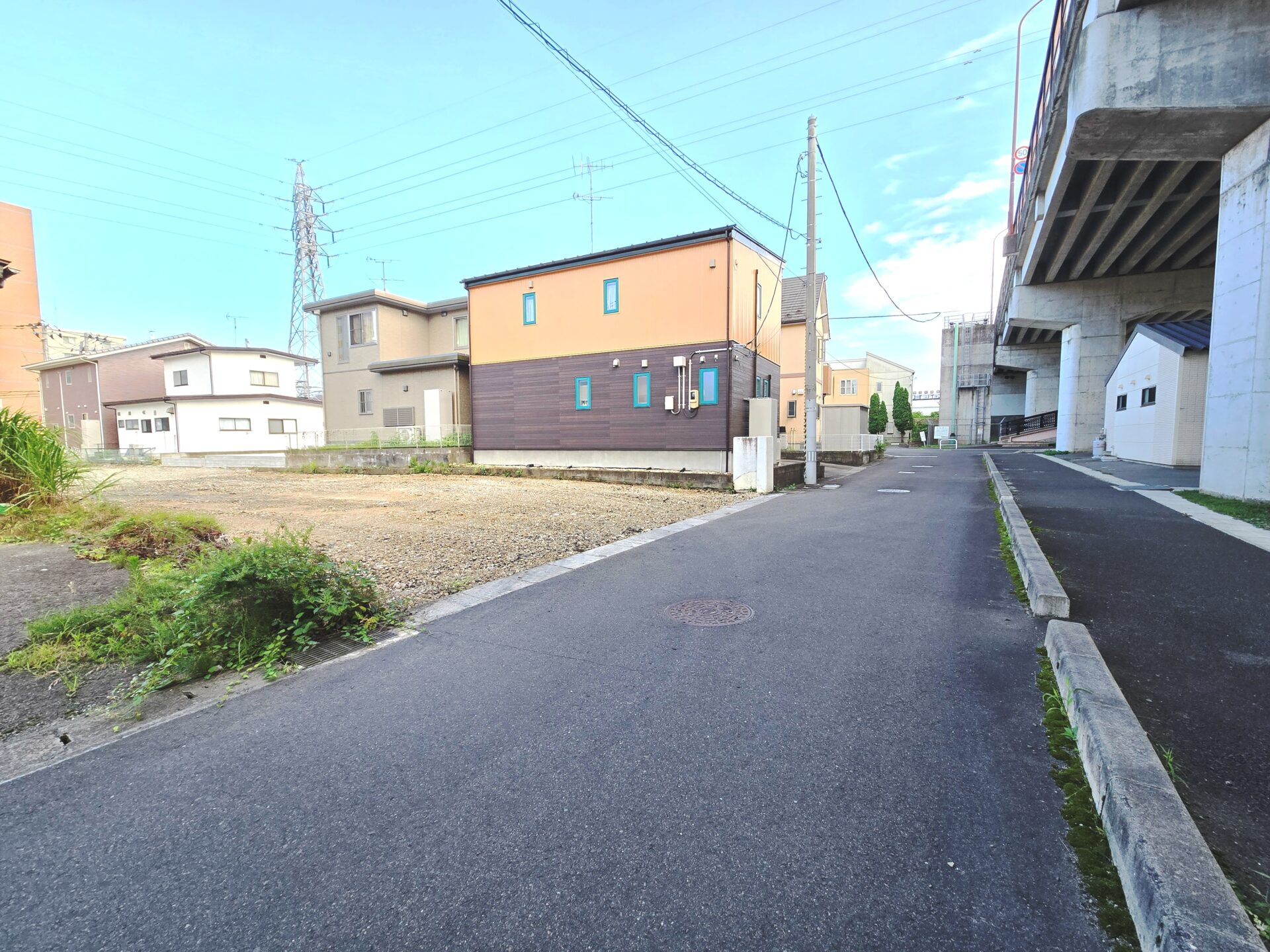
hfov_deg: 106.2
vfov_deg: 89.9
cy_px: 476
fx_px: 477
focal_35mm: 13
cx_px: 635
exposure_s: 1/203
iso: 50
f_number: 2.2
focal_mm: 2.2
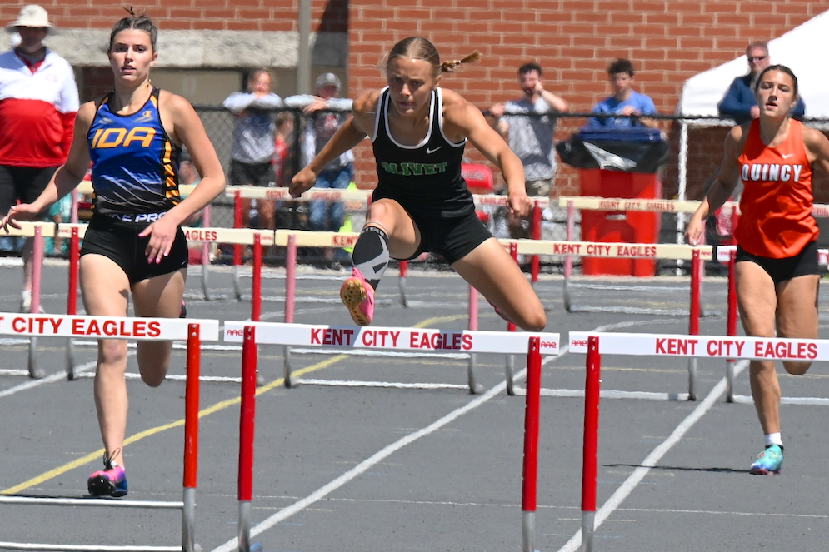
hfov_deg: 6.8
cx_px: 416
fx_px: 6953
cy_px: 274
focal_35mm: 302
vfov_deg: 4.5
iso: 160
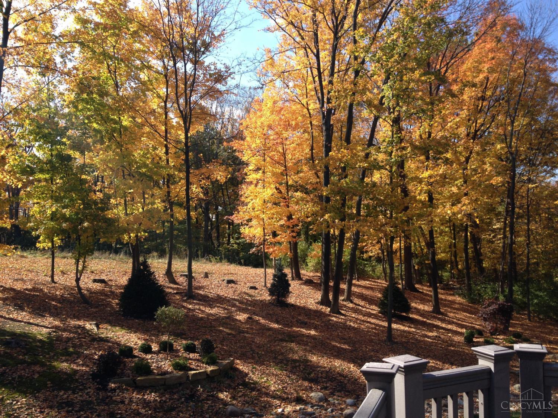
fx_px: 564
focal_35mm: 35
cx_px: 279
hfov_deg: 52.6
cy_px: 209
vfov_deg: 40.7
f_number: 2.4
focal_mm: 4.28
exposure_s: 1/778
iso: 50
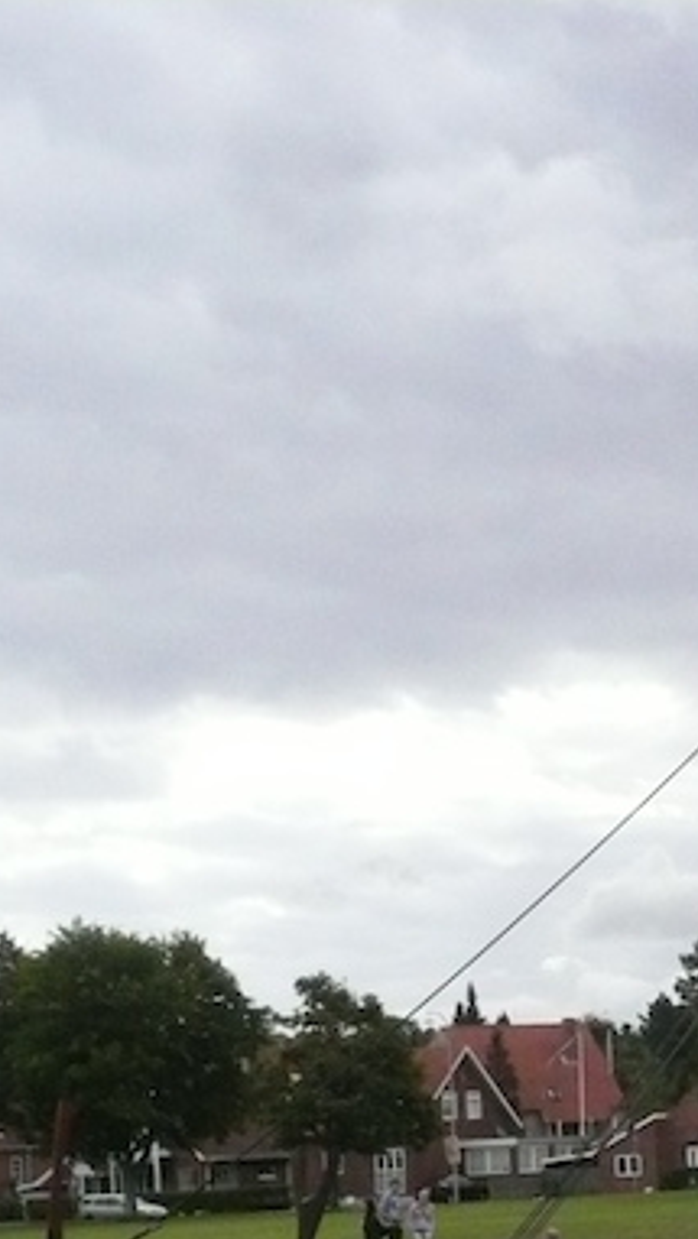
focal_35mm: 89
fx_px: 2927
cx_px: 1003
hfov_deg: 13.0
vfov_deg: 23.6
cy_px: 970
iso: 400
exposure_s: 1/500
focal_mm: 6.4
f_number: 9
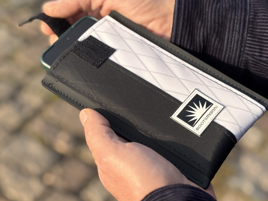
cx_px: 127
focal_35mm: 78
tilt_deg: -33.4
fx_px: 604
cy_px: 92
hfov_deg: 25.0
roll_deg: -12.9
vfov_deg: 18.9
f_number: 1.6
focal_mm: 5.96
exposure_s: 1/1479
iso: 32
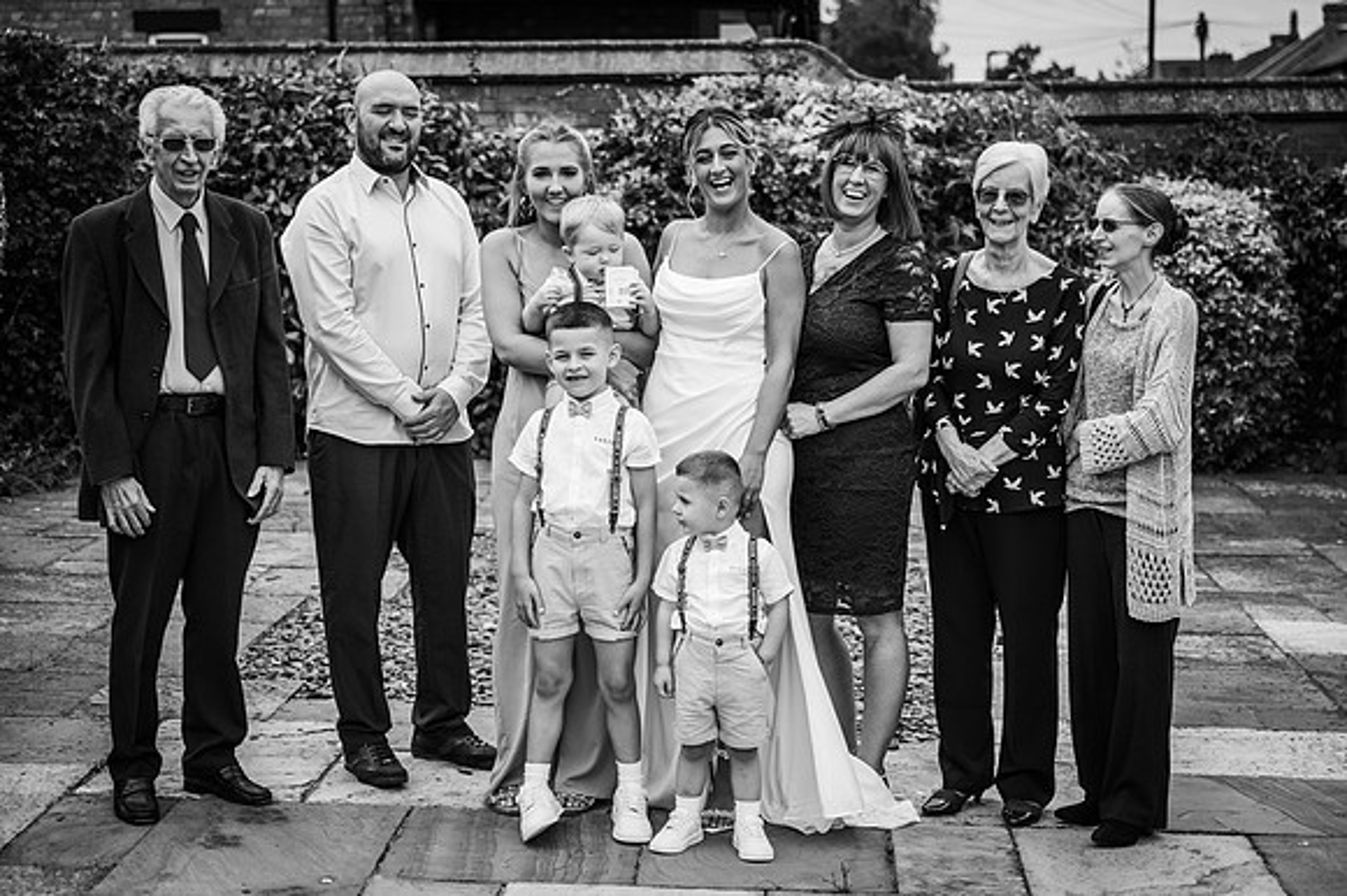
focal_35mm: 60
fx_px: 2228
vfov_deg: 22.8
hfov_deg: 33.6
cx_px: 704
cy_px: 428
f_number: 2.8
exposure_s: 1/500
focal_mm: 57
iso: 100
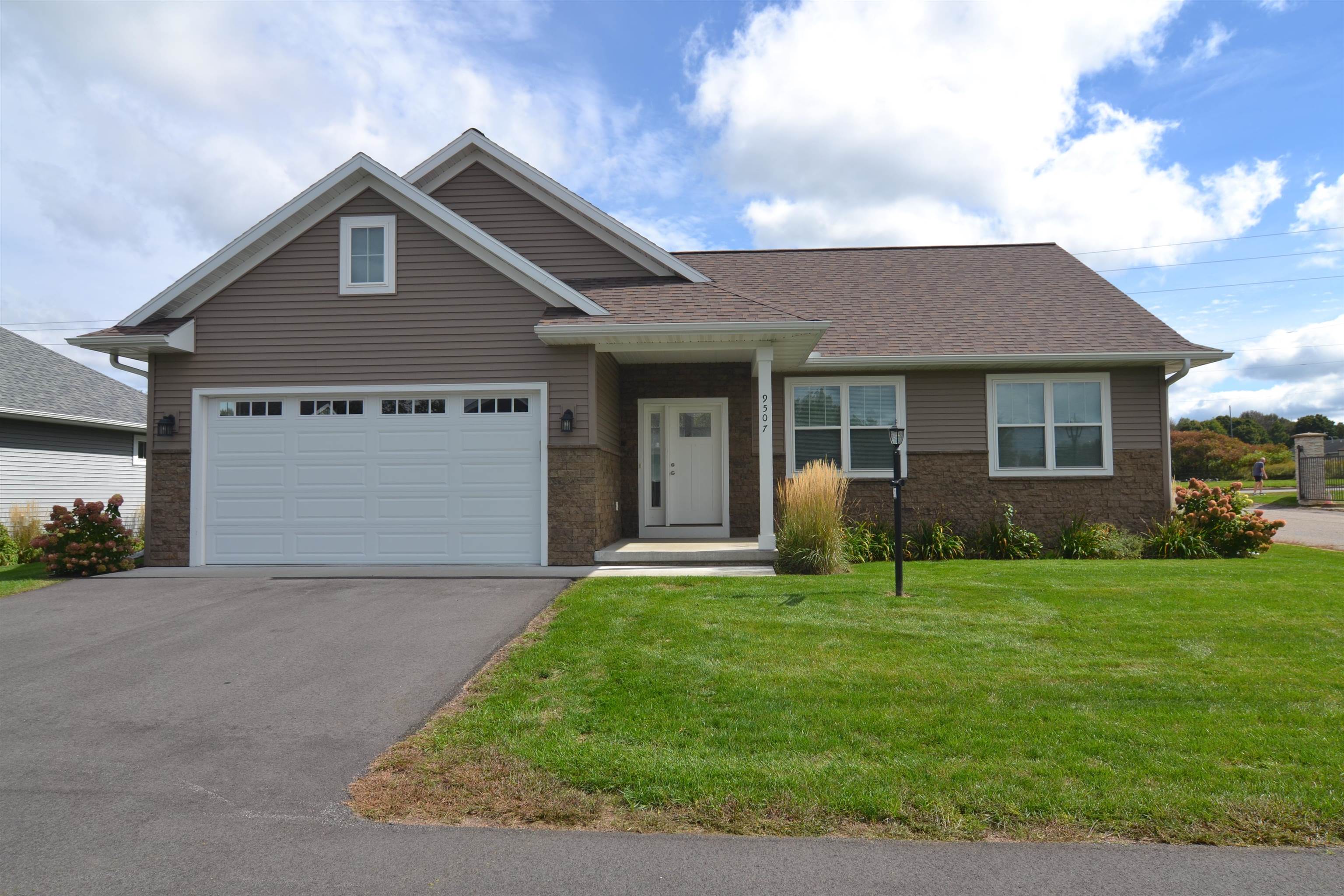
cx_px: 672
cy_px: 448
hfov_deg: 77.3
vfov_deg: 56.1
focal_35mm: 22
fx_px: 840
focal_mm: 15
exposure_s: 1/320
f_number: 9
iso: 100
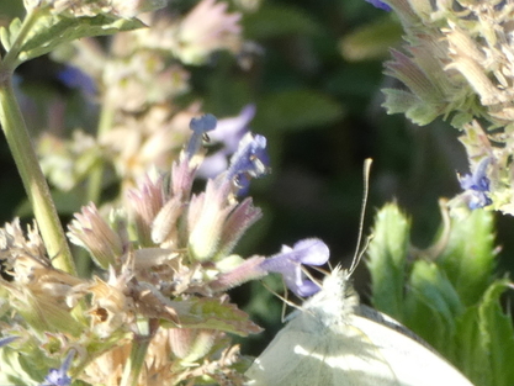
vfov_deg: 4.3
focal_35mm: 346
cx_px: 316
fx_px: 5139
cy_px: 312
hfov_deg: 5.7
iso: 125
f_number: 5.5
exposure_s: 1/80
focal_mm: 30.2
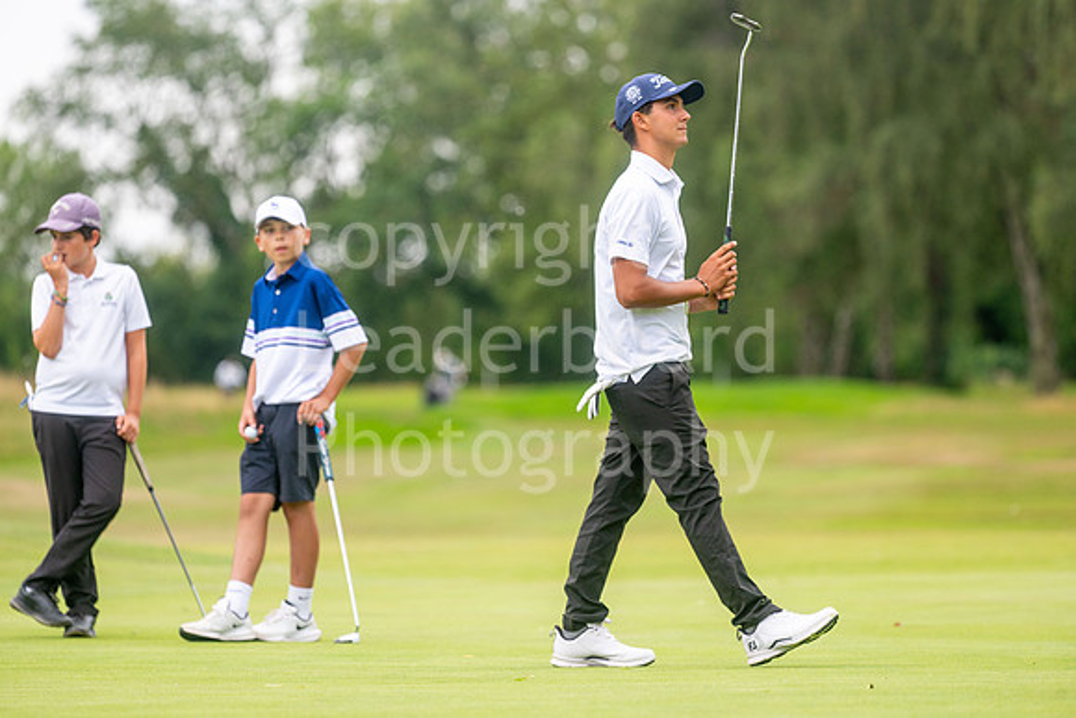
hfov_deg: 6.9
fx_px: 8968
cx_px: 538
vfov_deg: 4.6
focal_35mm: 300
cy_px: 359
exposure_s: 1/640
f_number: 5
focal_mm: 300
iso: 400
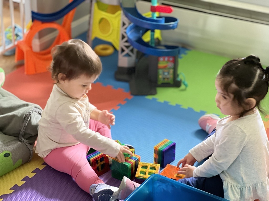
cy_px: 100
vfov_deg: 19.1
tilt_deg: -26.3
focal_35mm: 77
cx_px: 134
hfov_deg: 25.3
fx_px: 598
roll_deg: -1.6
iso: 500
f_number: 2.8
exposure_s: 1/22
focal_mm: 9
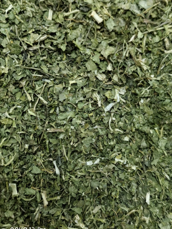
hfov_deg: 23.7
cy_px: 112
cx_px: 81
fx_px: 411
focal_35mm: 62
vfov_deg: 31.2
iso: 200
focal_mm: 5.72
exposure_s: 1/100
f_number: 1.4
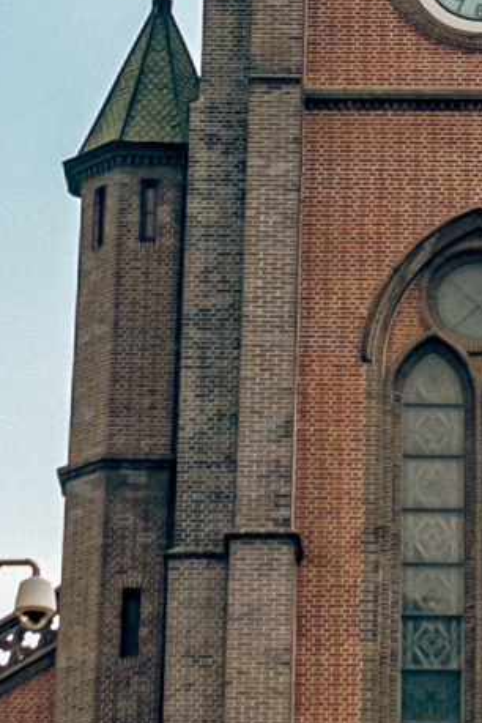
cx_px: 475
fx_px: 3916
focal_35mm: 195
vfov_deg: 10.4
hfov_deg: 7.0
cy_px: -101
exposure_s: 1/1000
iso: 200
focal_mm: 23
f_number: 5.6
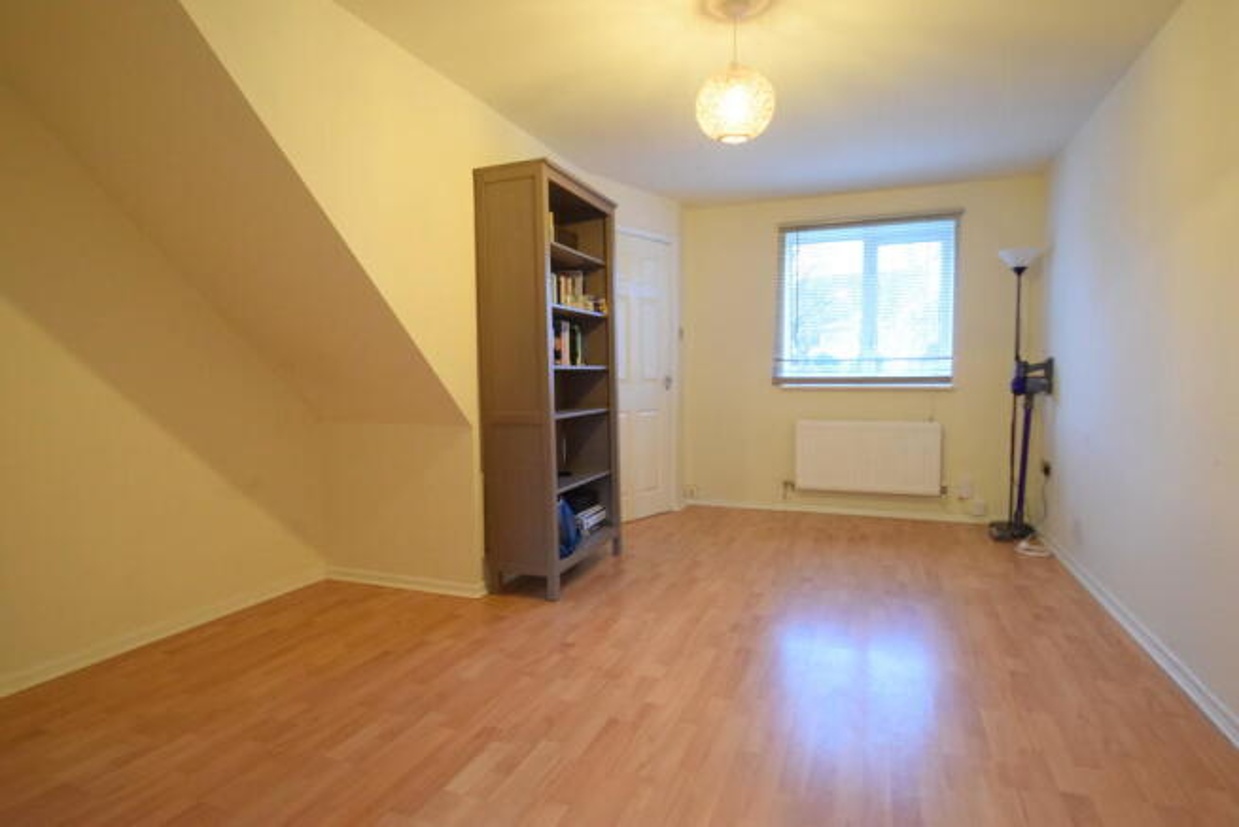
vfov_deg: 67.4
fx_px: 620
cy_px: 414
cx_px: 620
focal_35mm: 18
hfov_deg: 90.0
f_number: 3.8
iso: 2500
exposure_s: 1/60
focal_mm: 12
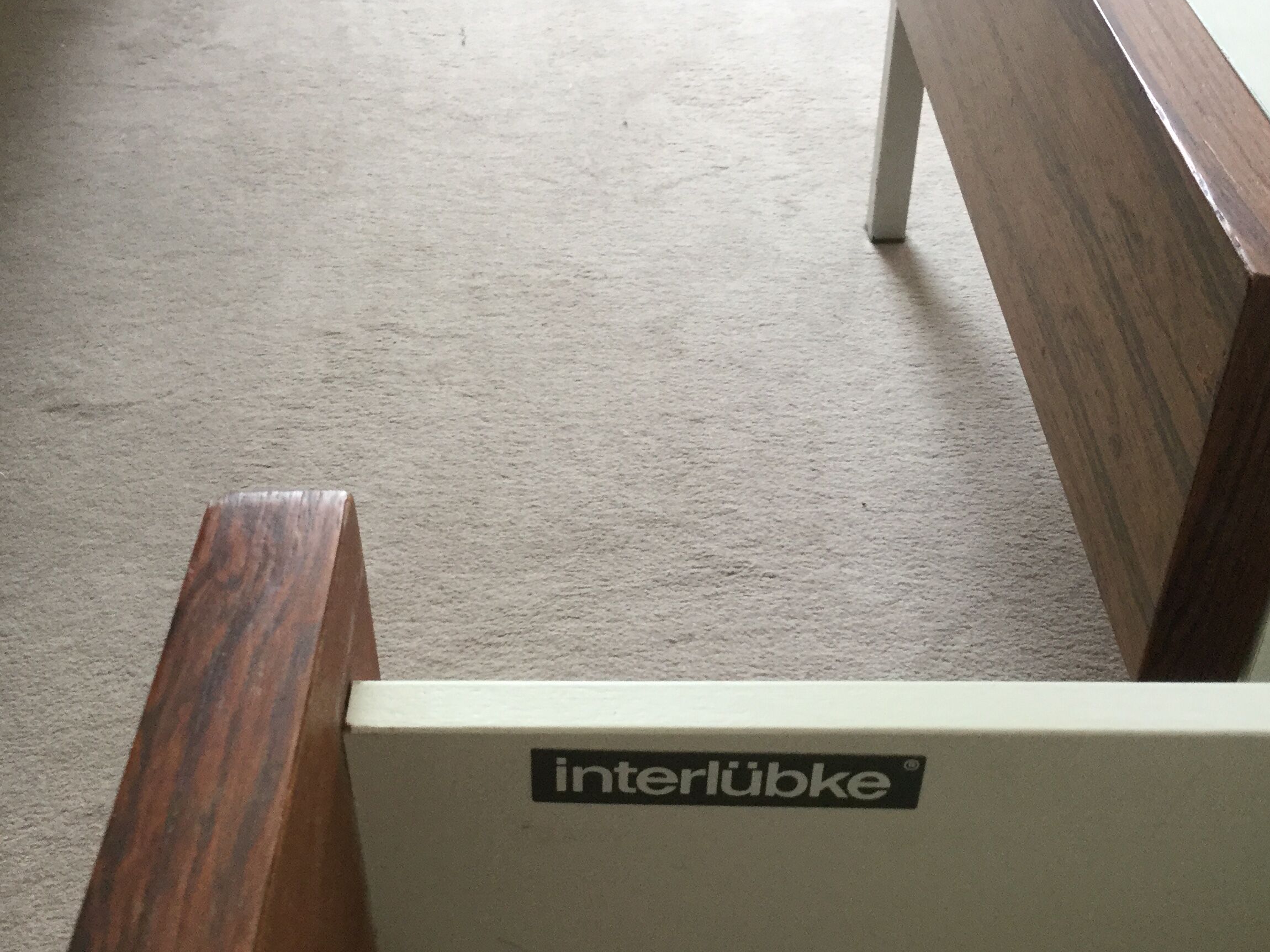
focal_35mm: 44
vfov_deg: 32.8
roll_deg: -0.1
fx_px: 1614
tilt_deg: -40.6
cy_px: 575
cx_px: 601
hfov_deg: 42.9
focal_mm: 3.3
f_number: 2.4
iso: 100
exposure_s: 1/33
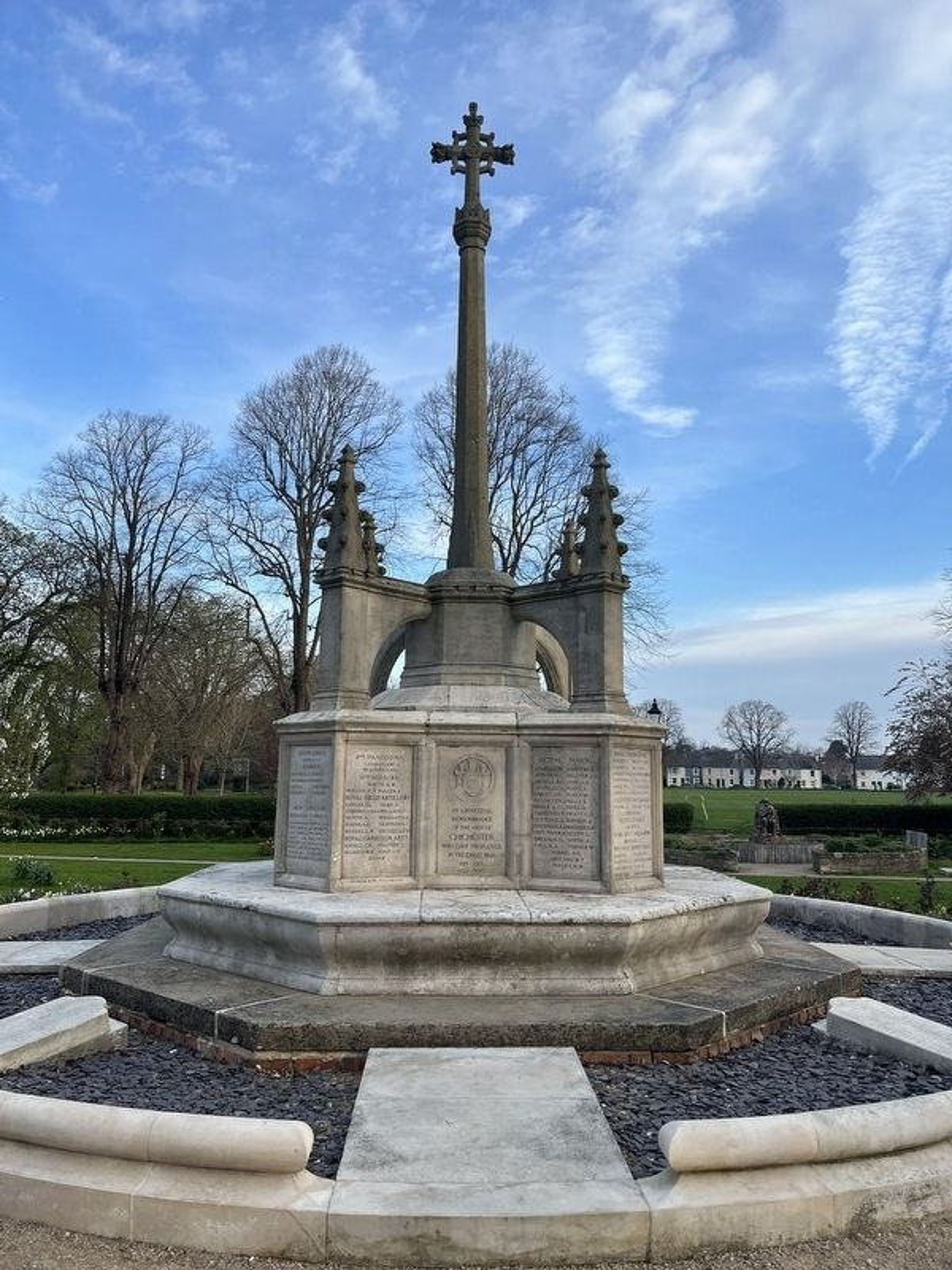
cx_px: 476
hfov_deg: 53.1
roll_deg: -1.1
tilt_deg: +9.0
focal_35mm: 26
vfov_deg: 67.3
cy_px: 635
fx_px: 953
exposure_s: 1/1117
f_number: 1.6
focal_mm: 5.1
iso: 50
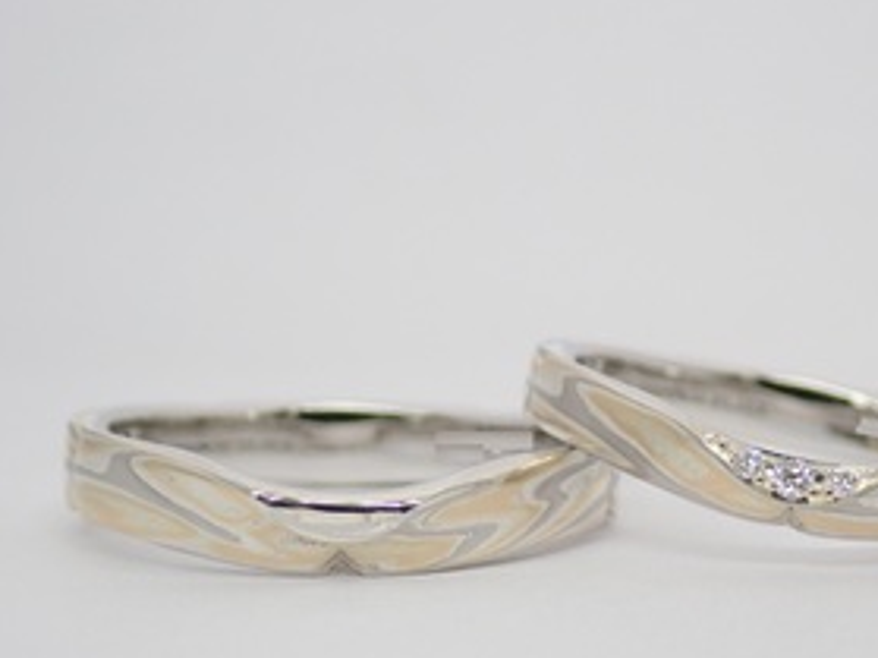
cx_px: 554
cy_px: 458
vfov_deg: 11.9
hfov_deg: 15.9
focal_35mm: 124
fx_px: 3144
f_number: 4.1
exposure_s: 1/100
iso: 200
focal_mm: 13.65
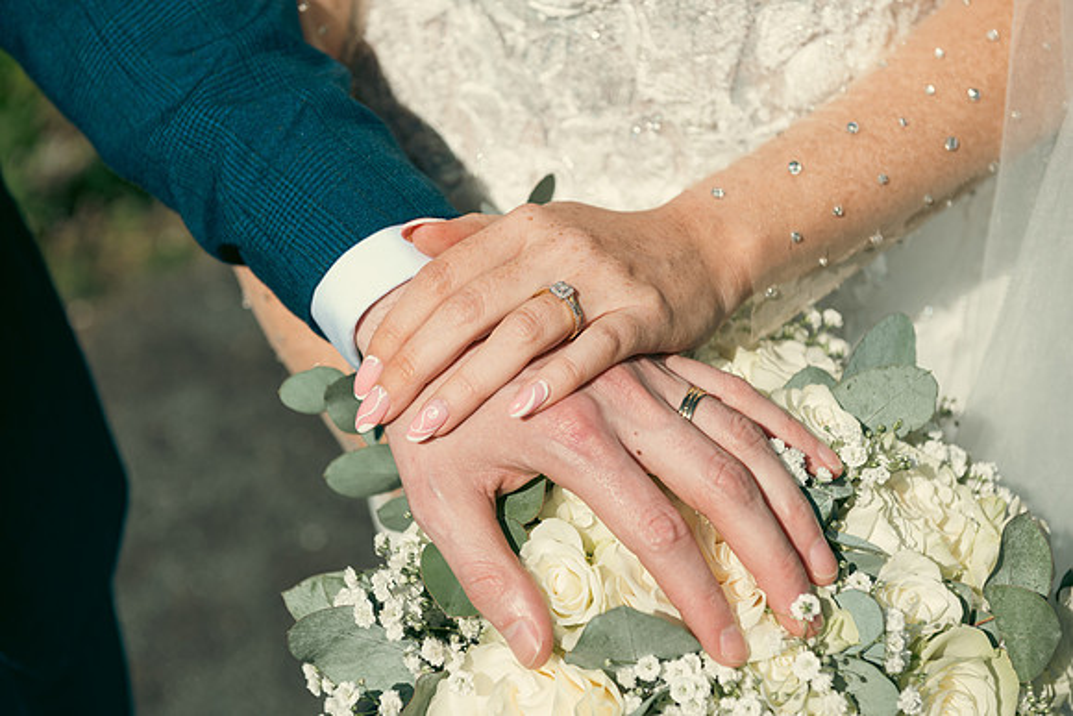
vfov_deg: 19.5
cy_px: 358
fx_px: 2087
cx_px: 536
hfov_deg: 28.8
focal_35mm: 70
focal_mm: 70
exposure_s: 1/640
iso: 100
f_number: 5.6
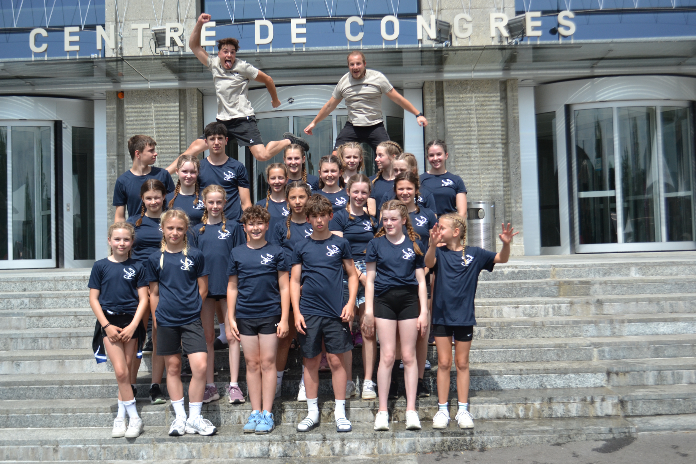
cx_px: 348
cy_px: 232
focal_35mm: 44
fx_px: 841
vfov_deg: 30.8
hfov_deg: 45.0
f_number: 4.5
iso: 400
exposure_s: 1/2500
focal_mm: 29
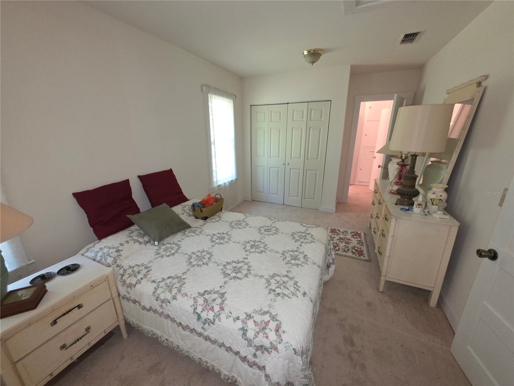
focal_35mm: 13
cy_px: 193
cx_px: 257
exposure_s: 1/30
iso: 250
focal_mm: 2.2
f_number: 1.9
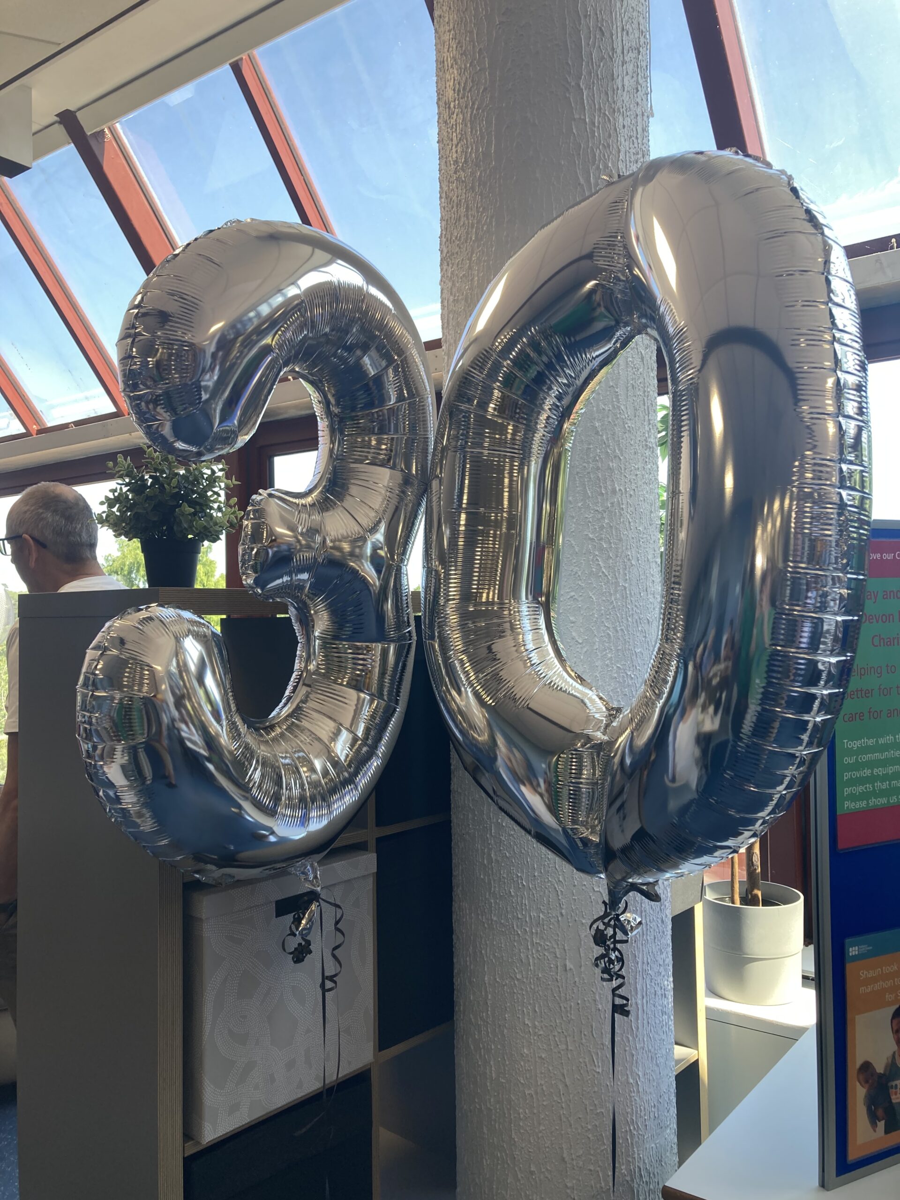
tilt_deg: +3.2
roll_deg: +1.3
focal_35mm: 28
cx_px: 450
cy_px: 600
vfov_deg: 63.4
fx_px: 971
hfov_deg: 49.7
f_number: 1.8
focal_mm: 3.99
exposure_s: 1/100
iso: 32
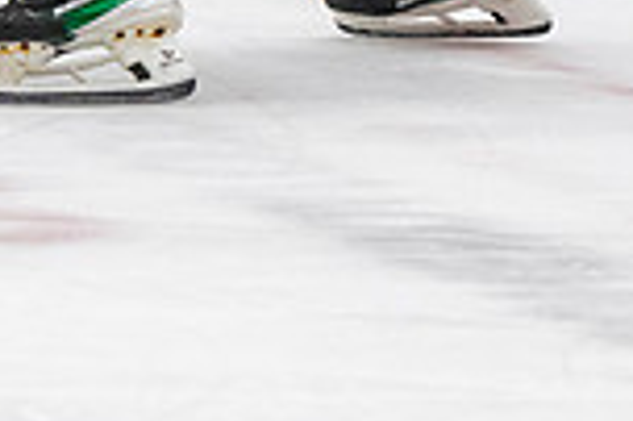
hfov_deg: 2.6
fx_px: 14104
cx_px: -36
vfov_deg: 1.7
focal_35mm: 803
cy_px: -468
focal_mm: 125
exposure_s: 1/640
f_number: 3.2
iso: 2000
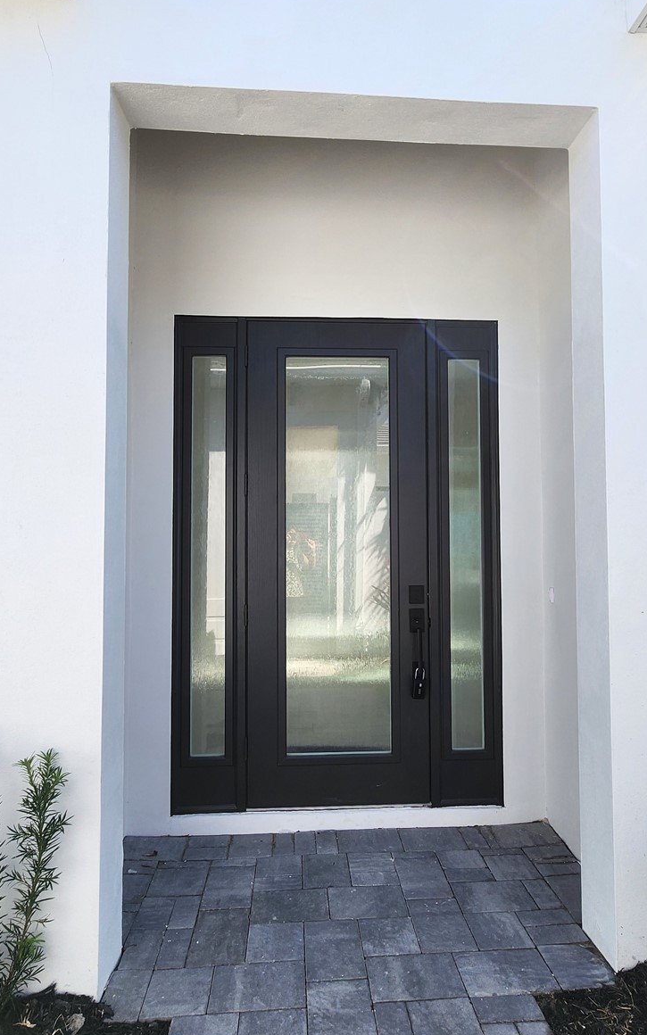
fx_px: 536
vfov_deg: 88.0
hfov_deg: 62.2
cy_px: 523
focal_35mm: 19
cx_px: 340
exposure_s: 1/705
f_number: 2.2
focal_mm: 2.2
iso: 50
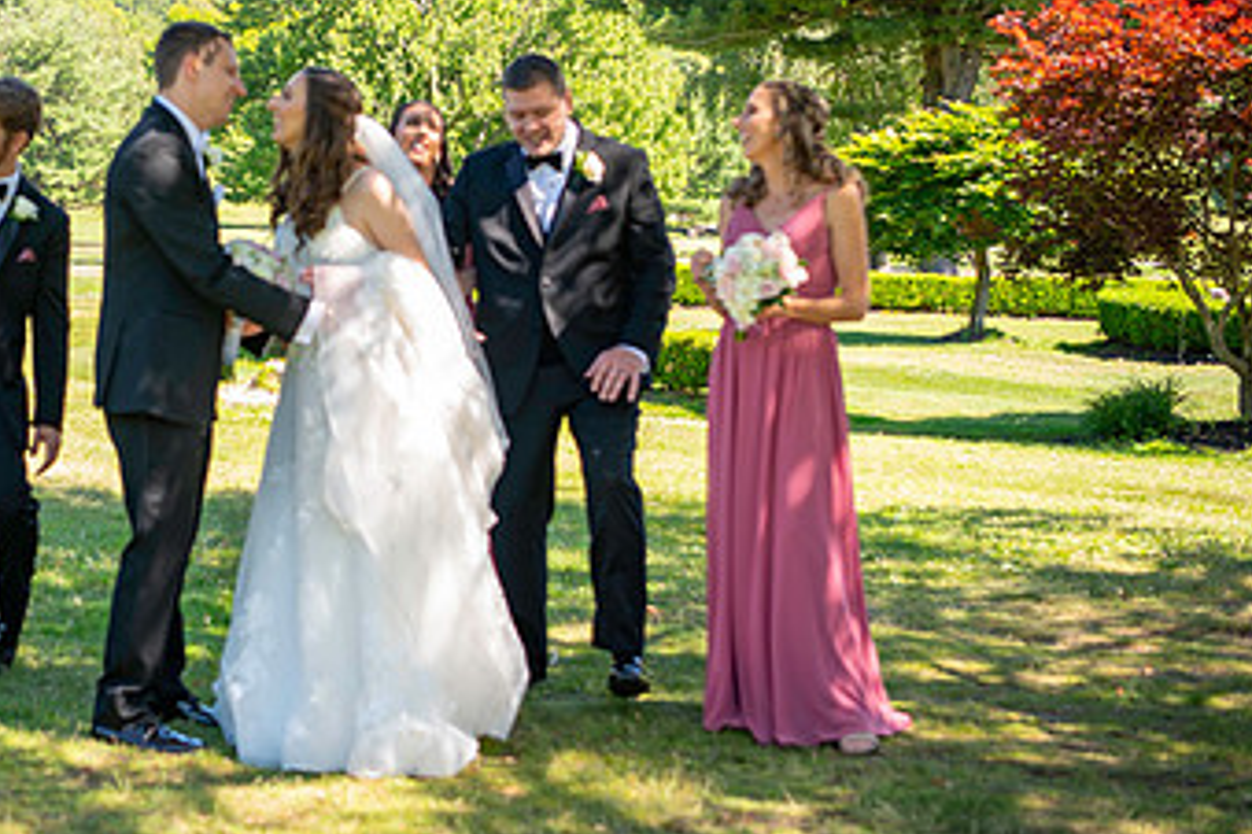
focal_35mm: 65
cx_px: 259
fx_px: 2260
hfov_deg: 30.3
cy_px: 351
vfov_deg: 20.9
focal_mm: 38
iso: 100
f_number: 3.2
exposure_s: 1/250
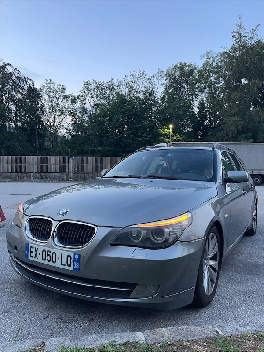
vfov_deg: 69.4
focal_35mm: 25
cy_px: 176
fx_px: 254
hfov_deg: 54.9
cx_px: 132
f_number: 1.6
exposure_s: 1/60
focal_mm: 5.1
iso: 125
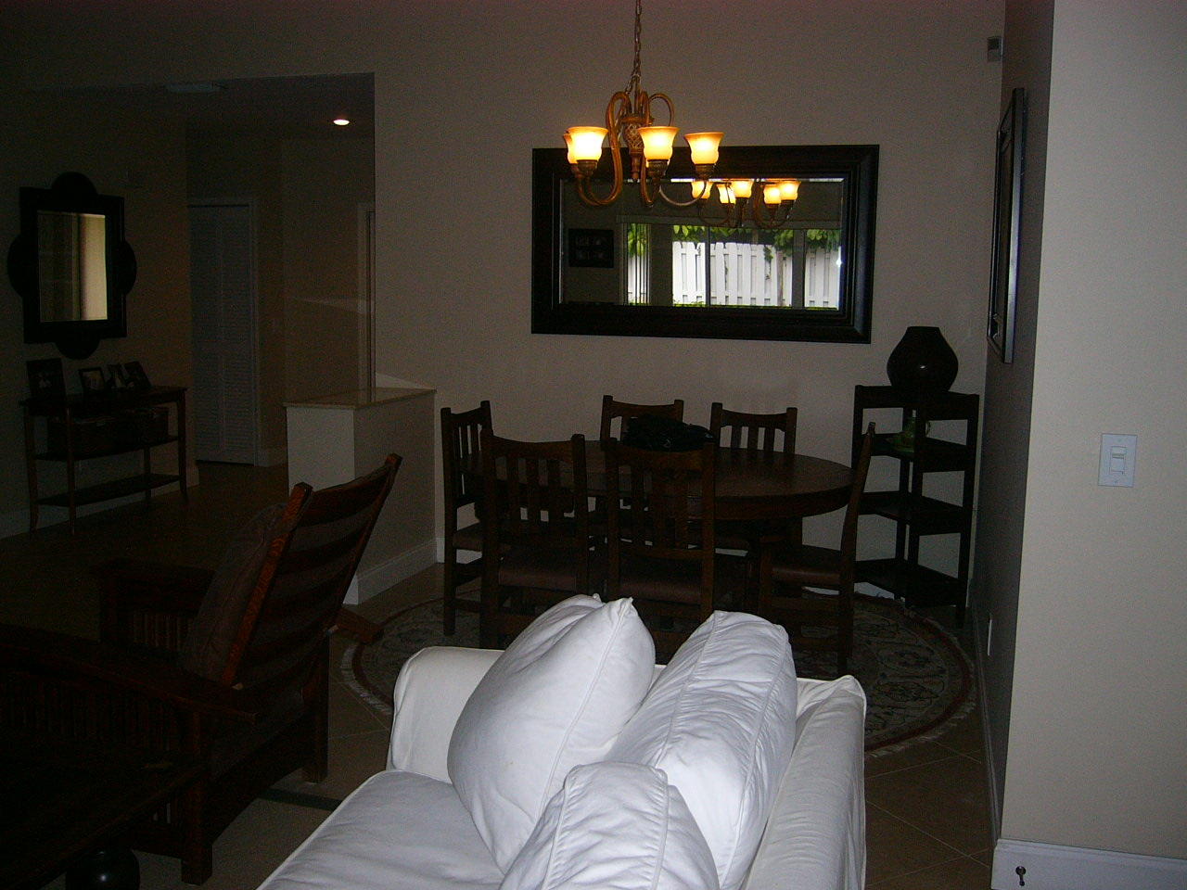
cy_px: 445
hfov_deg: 52.6
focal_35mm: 35
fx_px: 1200
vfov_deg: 40.7
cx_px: 594
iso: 100
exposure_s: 1/80
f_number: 2.8
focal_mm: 5.8
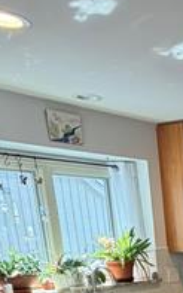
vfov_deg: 29.8
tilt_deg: -16.3
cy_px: 357
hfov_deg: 18.2
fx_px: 463
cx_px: 320
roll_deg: +0.9
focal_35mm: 58
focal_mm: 2.22
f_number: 2.2
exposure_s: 1/120
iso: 200
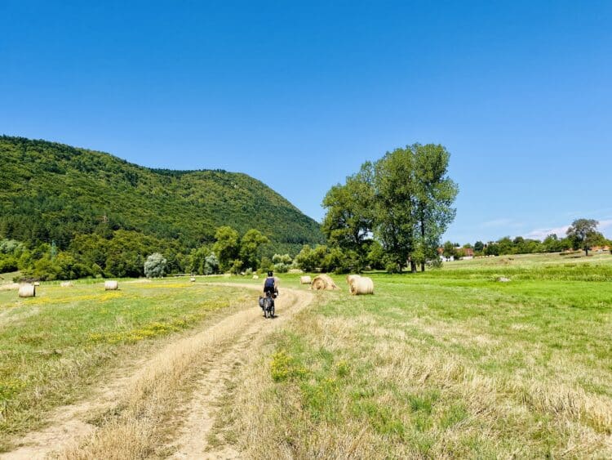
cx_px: 306
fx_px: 460
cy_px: 230
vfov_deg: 53.1
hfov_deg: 67.3
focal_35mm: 26
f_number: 1.6
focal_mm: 5.1
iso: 50
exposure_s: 1/3215
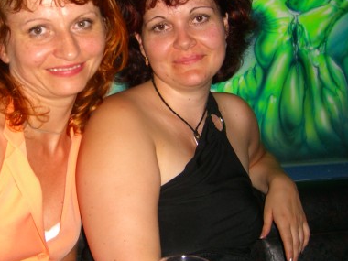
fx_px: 603
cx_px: 104
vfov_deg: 24.4
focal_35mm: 60
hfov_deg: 31.8
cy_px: 104
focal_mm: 7.9
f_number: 2.8
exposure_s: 1/60
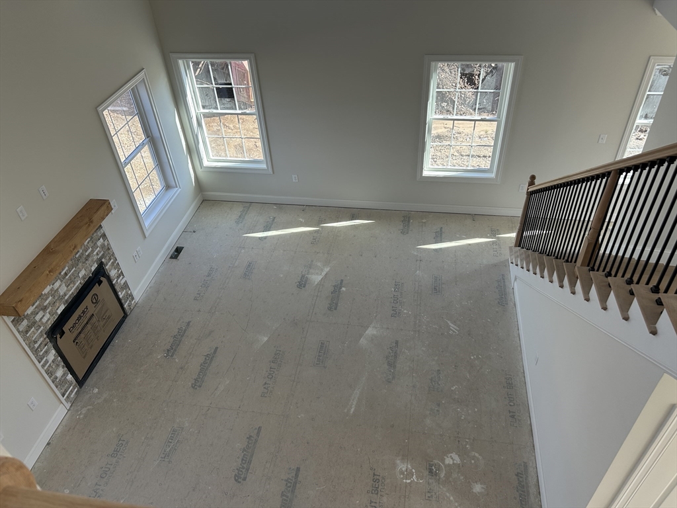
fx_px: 508
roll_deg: +3.4
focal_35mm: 26
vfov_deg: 53.1
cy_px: 254
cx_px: 338
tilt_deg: -40.6
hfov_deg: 67.3
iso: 50
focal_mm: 5.7
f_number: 1.5
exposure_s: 1/268
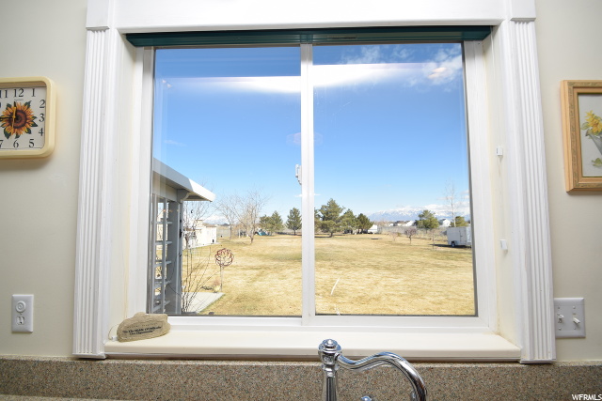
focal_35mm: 15
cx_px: 301
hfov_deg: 100.4
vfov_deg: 77.4
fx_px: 251
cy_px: 200
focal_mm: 10
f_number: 7.1
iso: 100
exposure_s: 1/200
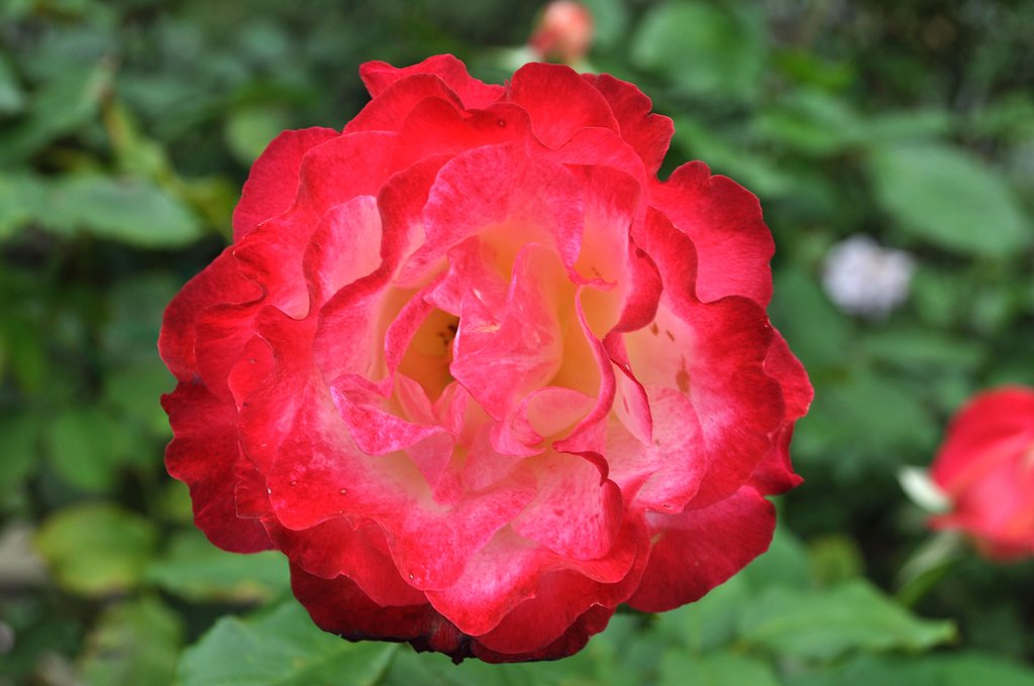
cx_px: 517
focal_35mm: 52
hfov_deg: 37.9
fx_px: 1506
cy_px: 343
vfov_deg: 25.7
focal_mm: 35
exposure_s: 1/200
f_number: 7.1
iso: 200
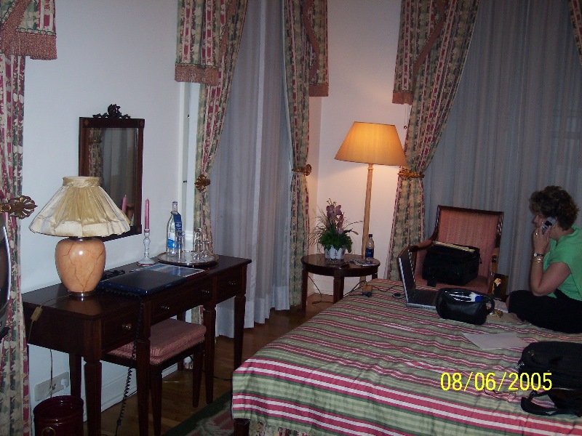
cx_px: 291
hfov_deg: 49.0
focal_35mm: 38
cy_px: 218
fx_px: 639
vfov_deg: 37.7
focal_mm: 8
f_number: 2.8
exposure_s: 1/30
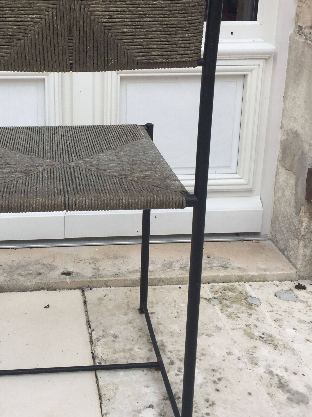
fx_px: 565
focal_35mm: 47
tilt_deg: -14.8
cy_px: 189
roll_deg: -0.4
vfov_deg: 40.4
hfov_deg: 30.4
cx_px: 79
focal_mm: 4.15
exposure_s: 1/384
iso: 32
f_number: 2.2
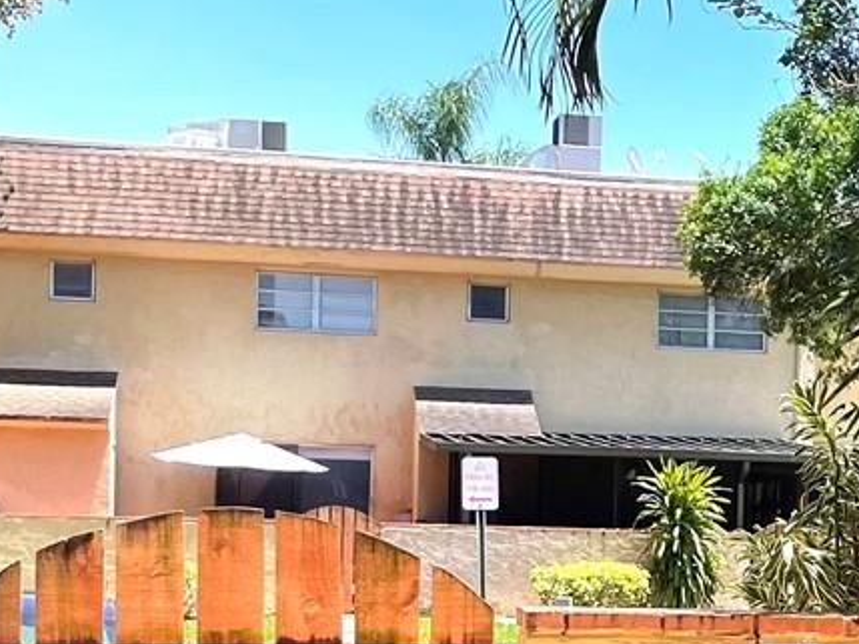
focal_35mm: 97
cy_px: 608
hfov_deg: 19.7
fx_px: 2408
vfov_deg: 15.0
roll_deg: -1.6
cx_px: 843
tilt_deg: -0.9
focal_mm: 4.2
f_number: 1.6
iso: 32
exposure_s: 1/2257
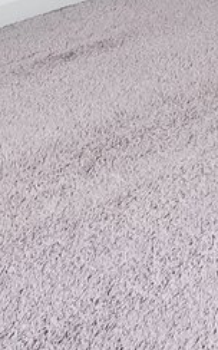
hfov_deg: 8.5
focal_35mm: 137
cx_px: 564
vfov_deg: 12.3
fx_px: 1305
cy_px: -478
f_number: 8
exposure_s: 1/15
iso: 125
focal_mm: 16
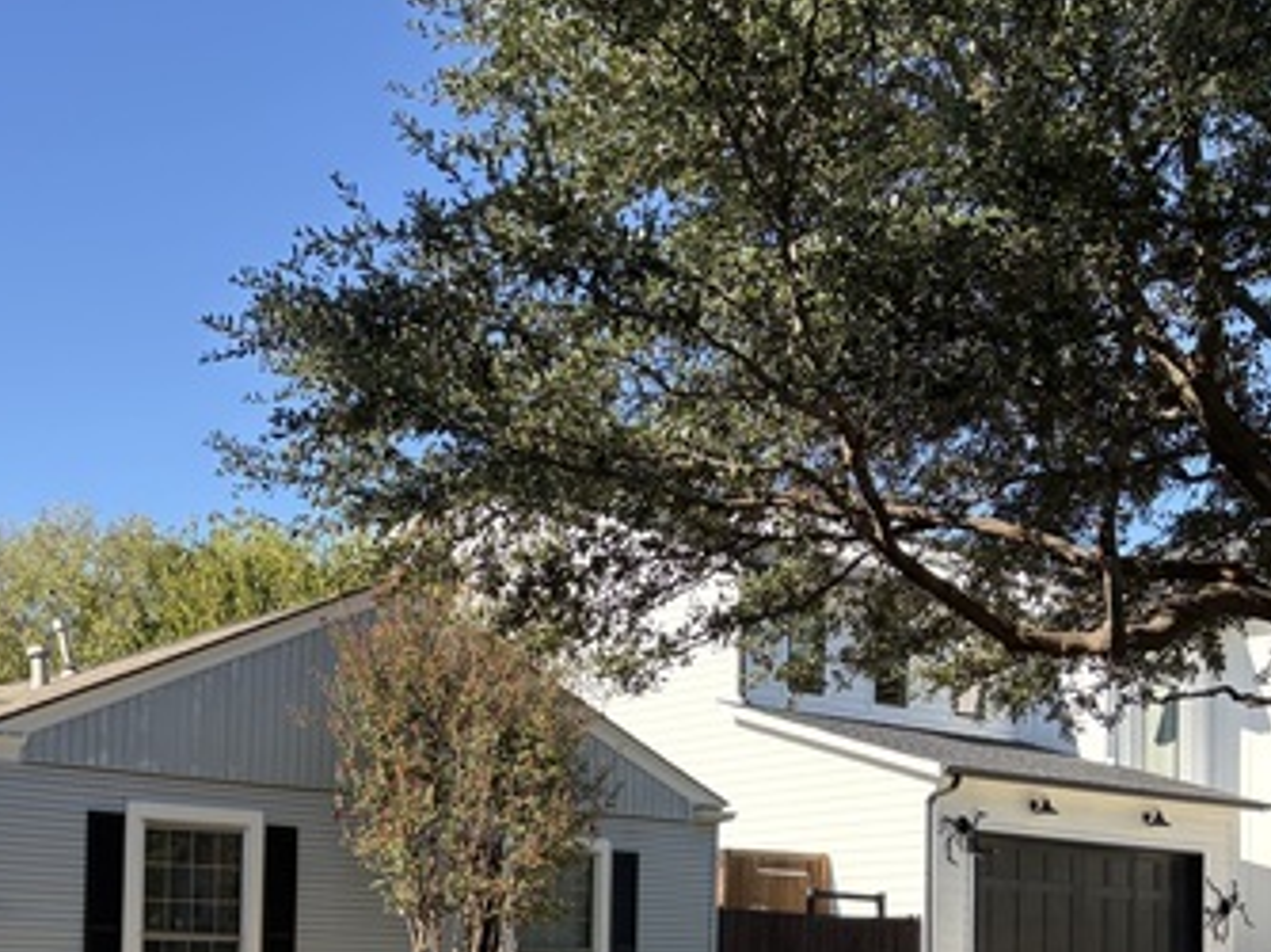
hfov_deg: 35.6
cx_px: 242
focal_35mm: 52
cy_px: 918
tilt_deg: +2.6
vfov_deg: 26.7
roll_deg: -0.7
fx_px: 1908
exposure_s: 1/1901
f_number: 1.6
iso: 64
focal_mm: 5.96
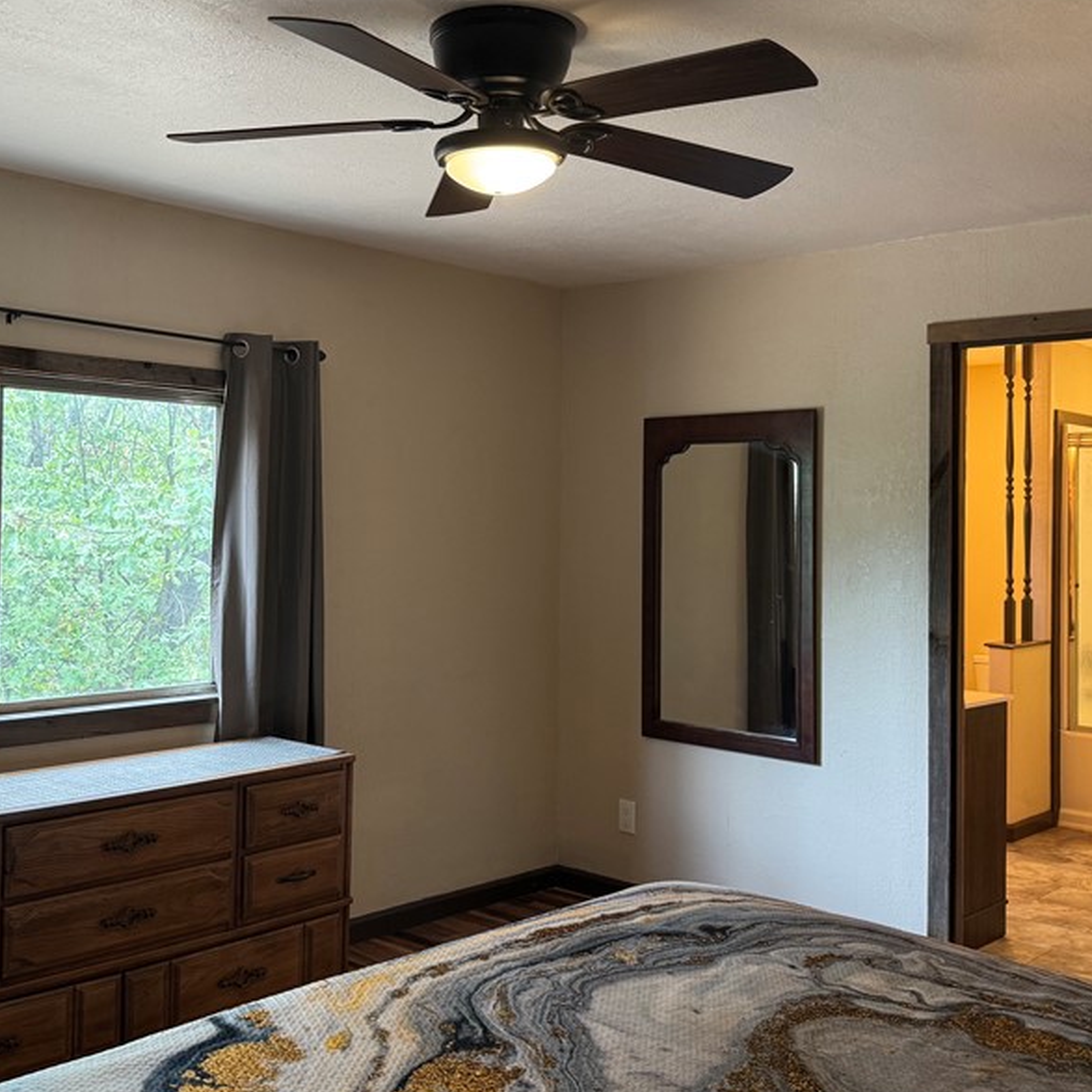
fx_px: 1321
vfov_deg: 44.9
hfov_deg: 44.8
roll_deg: -1.5
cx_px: 456
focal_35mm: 37
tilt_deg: +0.3
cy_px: 489
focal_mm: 6.76
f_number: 1.78
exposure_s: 1/60
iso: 160
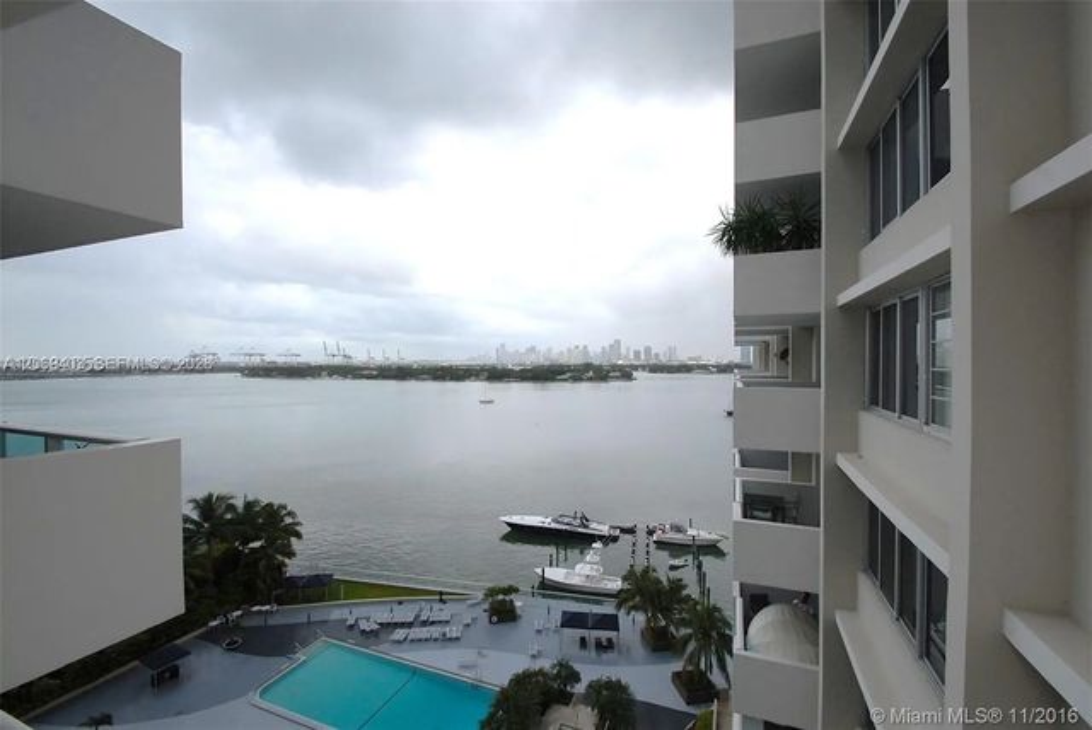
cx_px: 546
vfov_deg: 77.4
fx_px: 455
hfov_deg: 100.3
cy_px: 365
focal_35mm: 15
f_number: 10
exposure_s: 1/250
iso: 400
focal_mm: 10
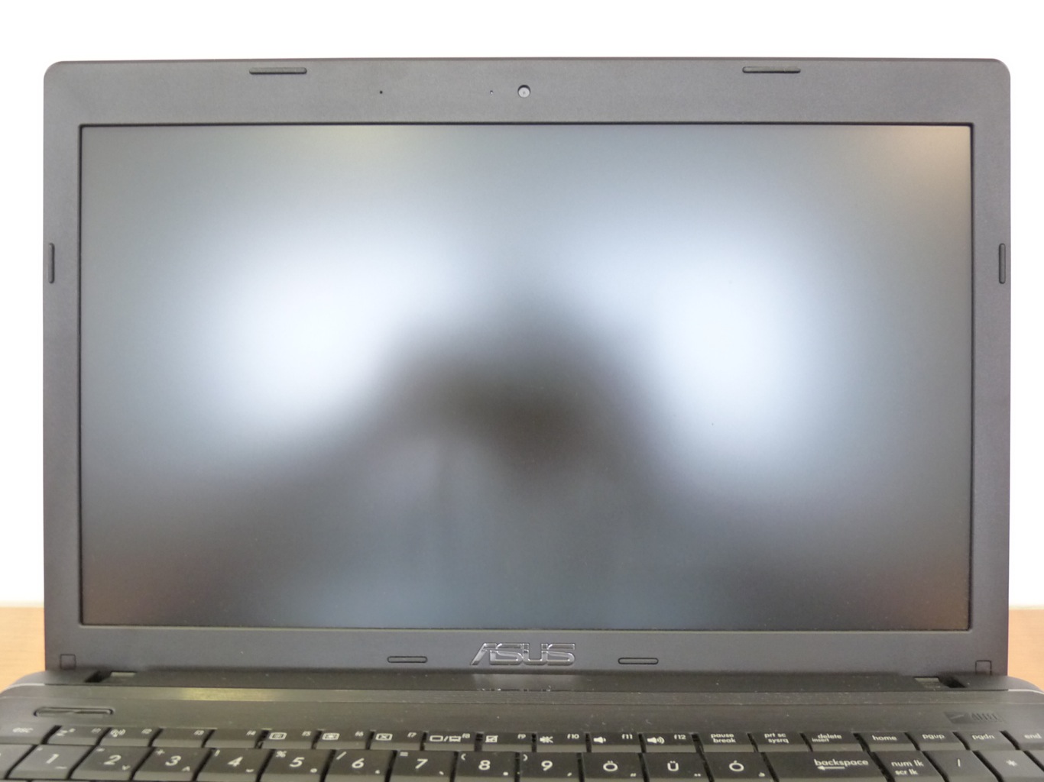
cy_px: 391
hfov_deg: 65.3
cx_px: 522
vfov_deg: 51.3
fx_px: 814
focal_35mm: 27
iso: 400
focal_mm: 4.8
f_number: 2.8
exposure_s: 1/8
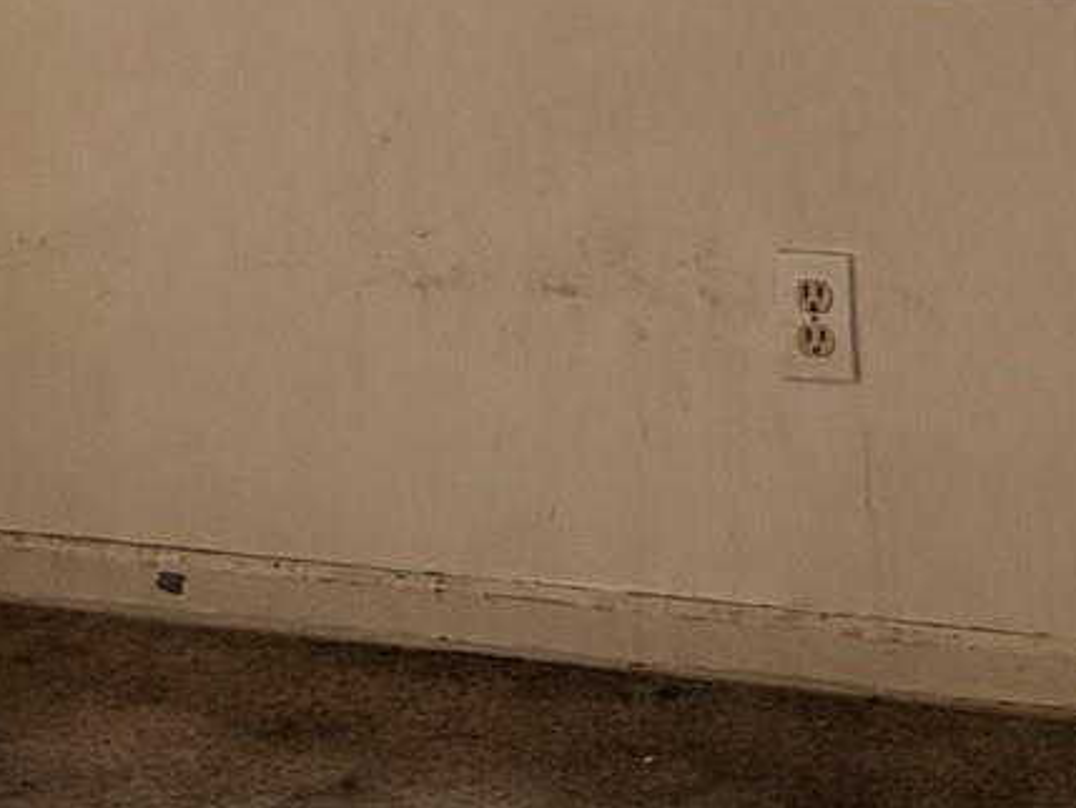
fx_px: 3855
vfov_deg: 11.2
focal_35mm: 124
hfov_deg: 15.8
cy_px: -612
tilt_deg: -7.5
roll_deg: +3.0
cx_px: 873
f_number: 1.6
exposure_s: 1/60
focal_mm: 5.96
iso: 320
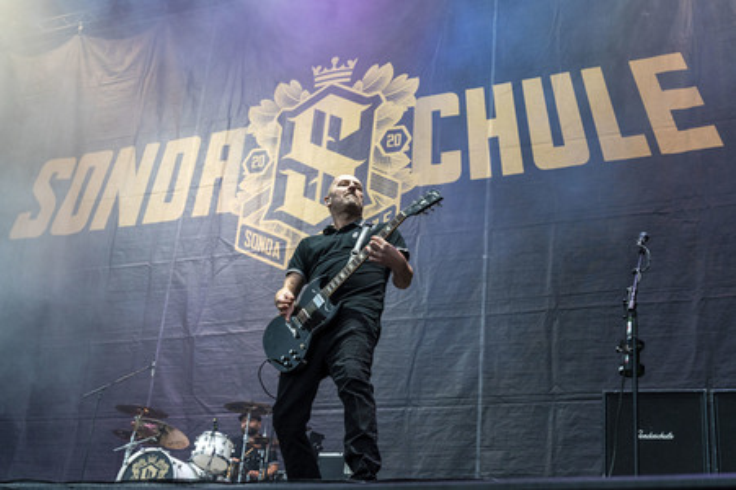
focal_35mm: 43
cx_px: 368
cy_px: 245
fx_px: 878
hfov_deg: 45.5
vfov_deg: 31.1
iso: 1600
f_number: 5
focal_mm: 43
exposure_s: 1/320
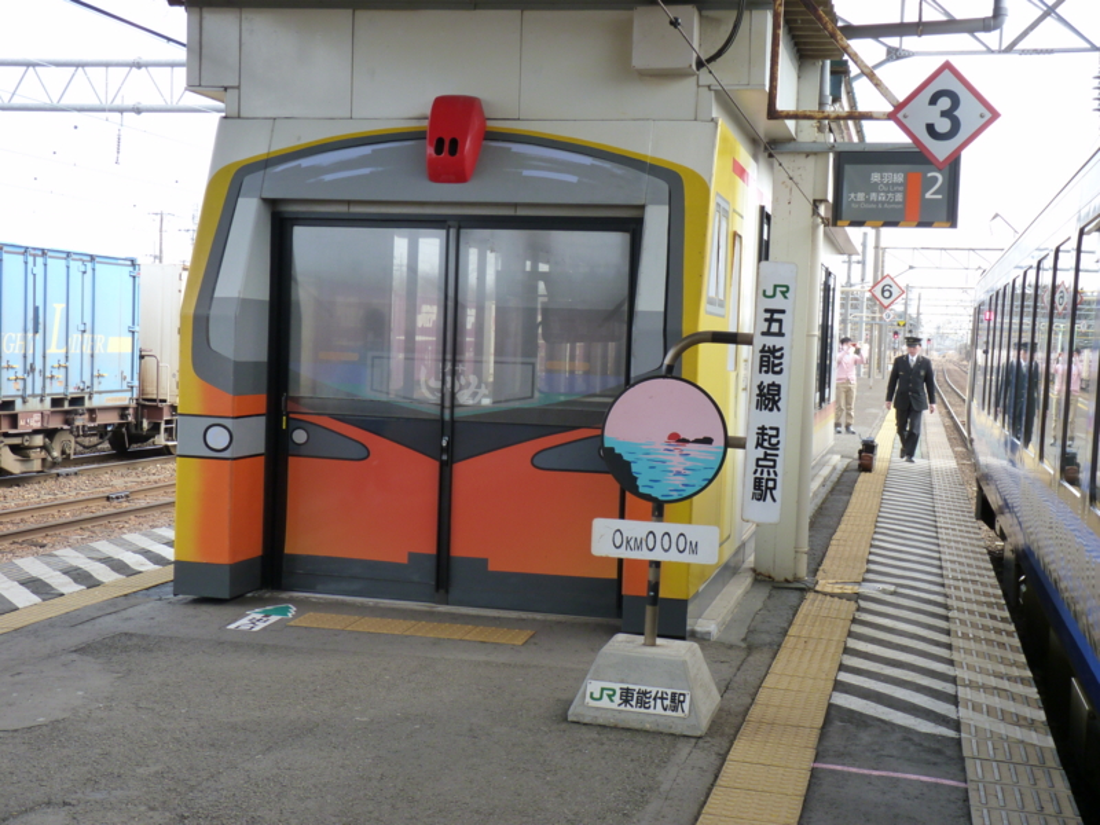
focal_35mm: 48
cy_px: 412
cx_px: 550
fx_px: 1525
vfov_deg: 30.3
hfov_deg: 39.7
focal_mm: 8.5
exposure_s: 1/125
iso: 125
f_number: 4
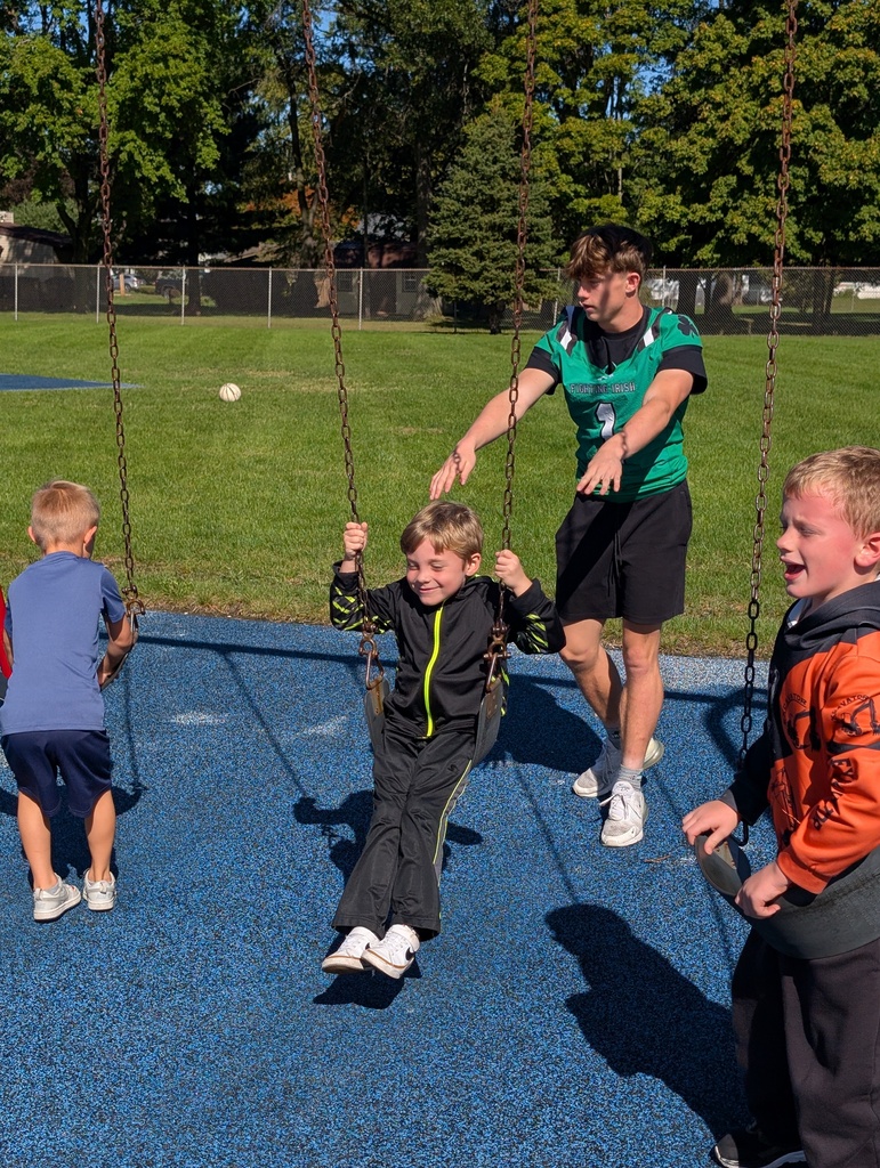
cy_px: 584
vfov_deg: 38.9
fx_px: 1657
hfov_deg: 29.7
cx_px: 440
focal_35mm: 49
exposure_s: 1/1748
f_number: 1.68
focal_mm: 6.9
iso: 20
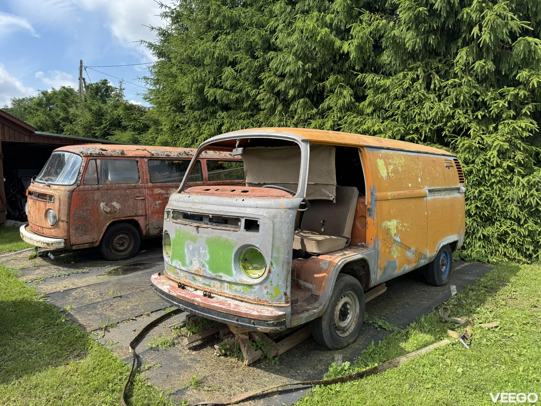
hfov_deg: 71.6
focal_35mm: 24
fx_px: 375
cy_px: 203
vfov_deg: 56.8
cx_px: 270
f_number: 1.78
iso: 80
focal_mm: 6.76
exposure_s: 1/2174
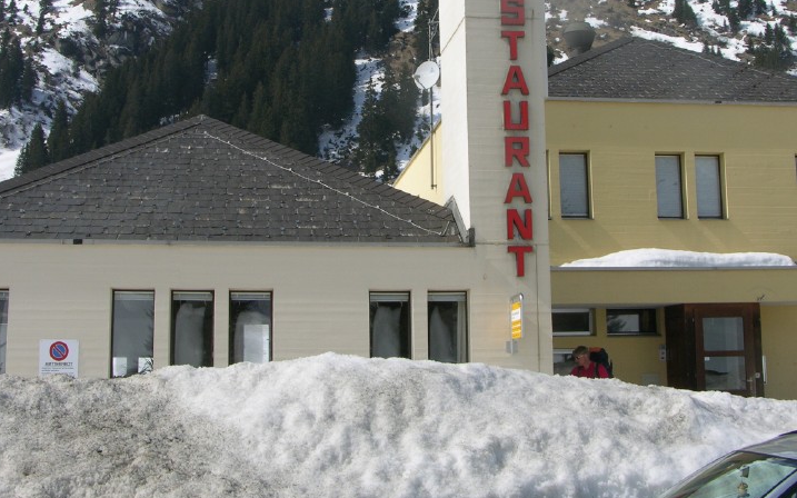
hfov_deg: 38.2
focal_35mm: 53
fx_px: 1151
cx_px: 406
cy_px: 149
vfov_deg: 24.2
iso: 50
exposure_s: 1/355
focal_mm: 8.9
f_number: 7.1
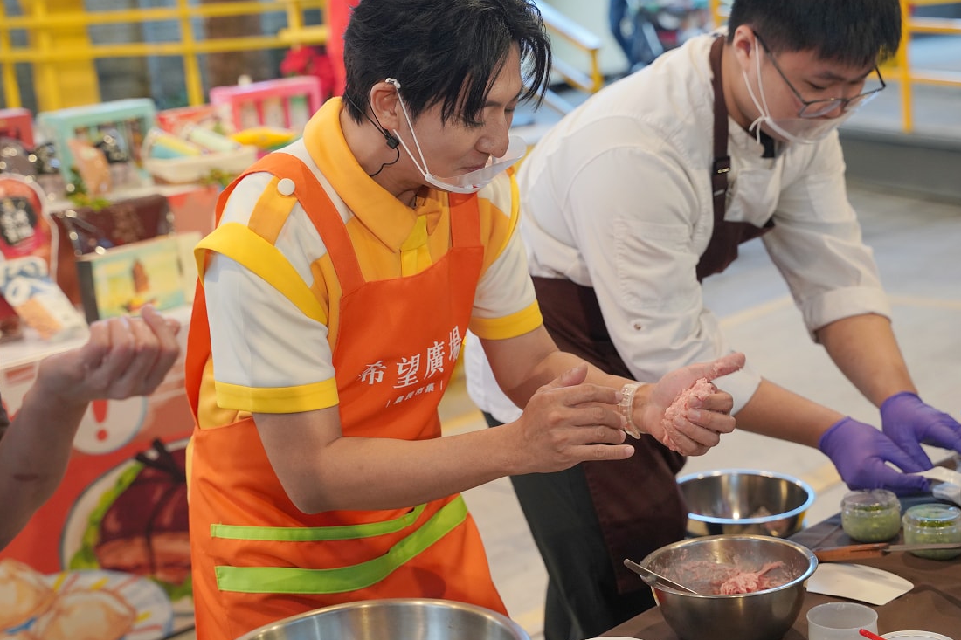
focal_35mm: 60
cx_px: 494
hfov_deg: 33.4
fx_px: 1601
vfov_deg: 22.6
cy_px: 310
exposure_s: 1/160
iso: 1600
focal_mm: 55
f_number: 4
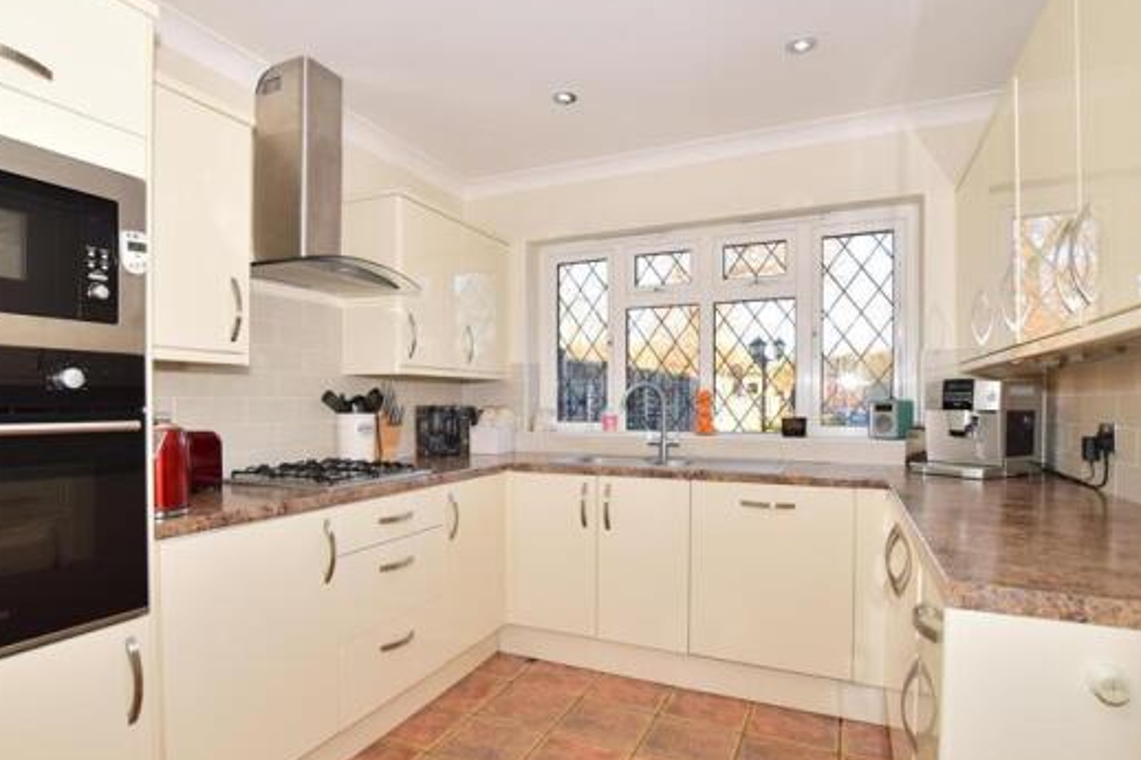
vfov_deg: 64.4
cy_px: 420
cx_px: 513
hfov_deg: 86.7
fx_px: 602
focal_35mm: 19
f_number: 7.1
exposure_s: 1/125
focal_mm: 10
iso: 400
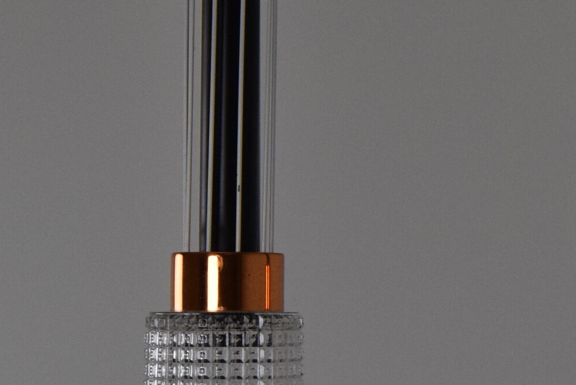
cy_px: 197
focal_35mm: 172
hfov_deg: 11.9
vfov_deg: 8.0
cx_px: 444
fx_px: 2754
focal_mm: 38
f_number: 8
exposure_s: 1/250
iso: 1600
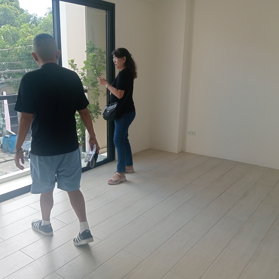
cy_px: 140
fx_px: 301
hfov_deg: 49.7
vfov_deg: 49.7
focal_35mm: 33
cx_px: 133
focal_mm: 3.98
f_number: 1.8
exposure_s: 1/152
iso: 100
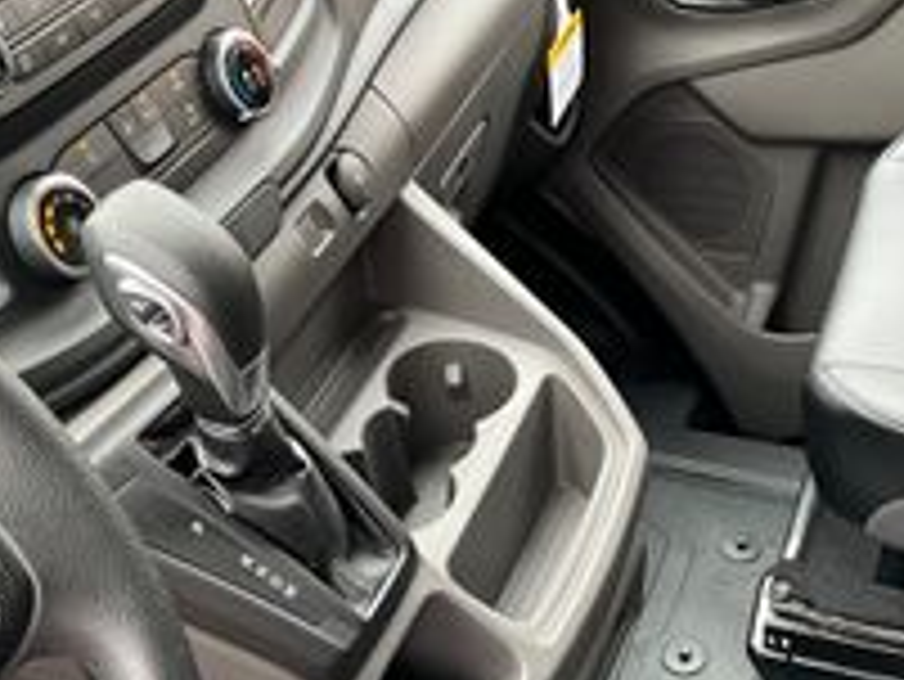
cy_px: 549
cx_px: 612
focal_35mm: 52
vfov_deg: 27.5
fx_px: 1359
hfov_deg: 36.4
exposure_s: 1/84
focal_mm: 3
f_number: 1.8
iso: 64
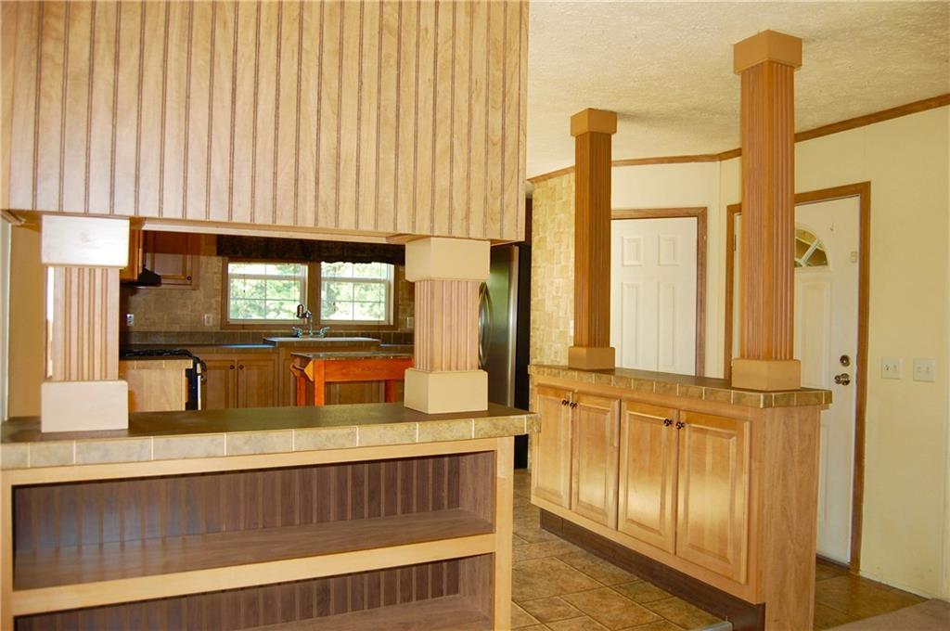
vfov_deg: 47.8
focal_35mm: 27
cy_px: 316
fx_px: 712
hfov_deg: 67.4
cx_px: 475
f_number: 3.5
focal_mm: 18
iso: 400
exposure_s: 1/60
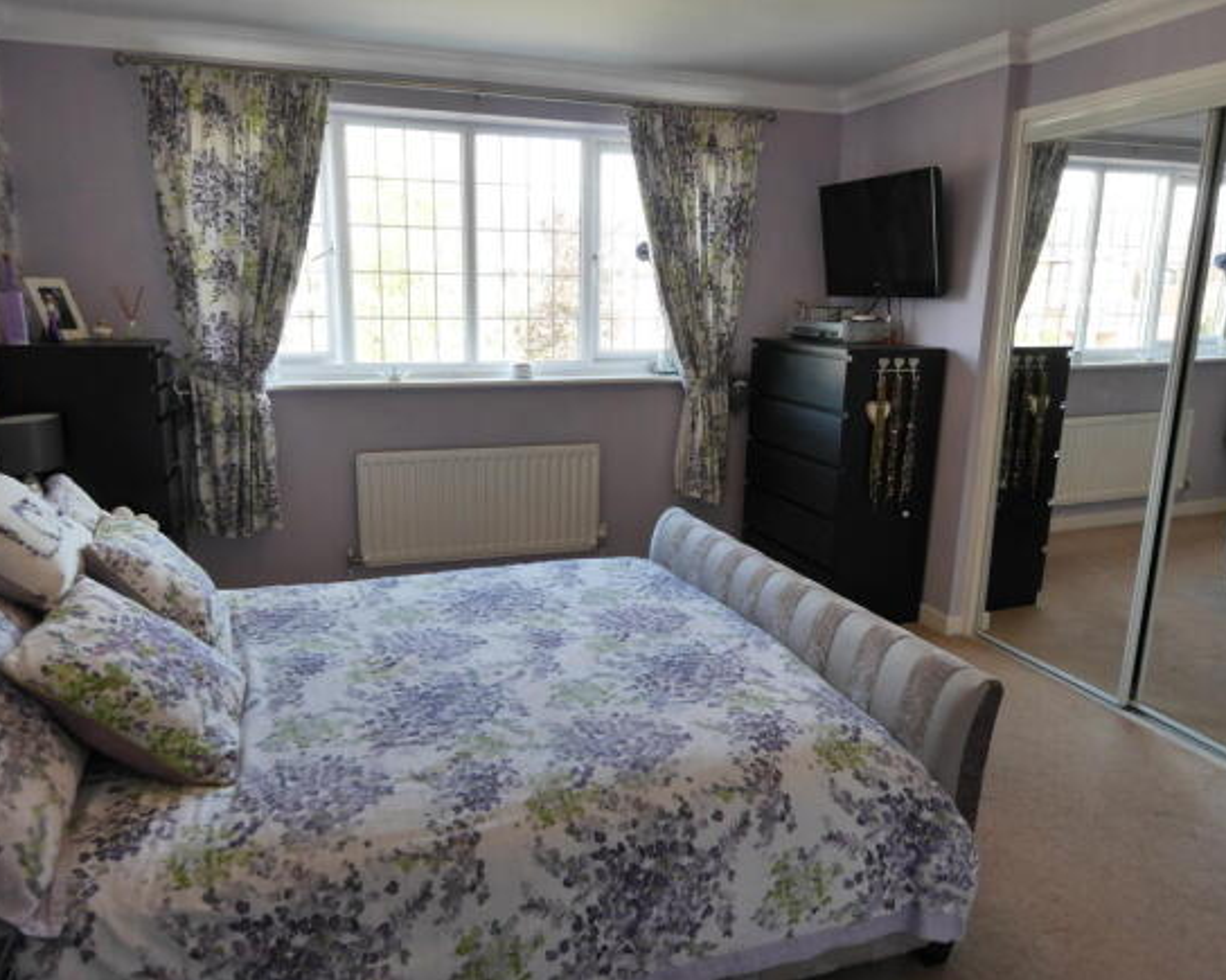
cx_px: 606
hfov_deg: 72.6
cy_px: 490
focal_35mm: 23
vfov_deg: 60.9
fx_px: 834
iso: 640
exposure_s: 1/125
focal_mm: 11
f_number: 4.5
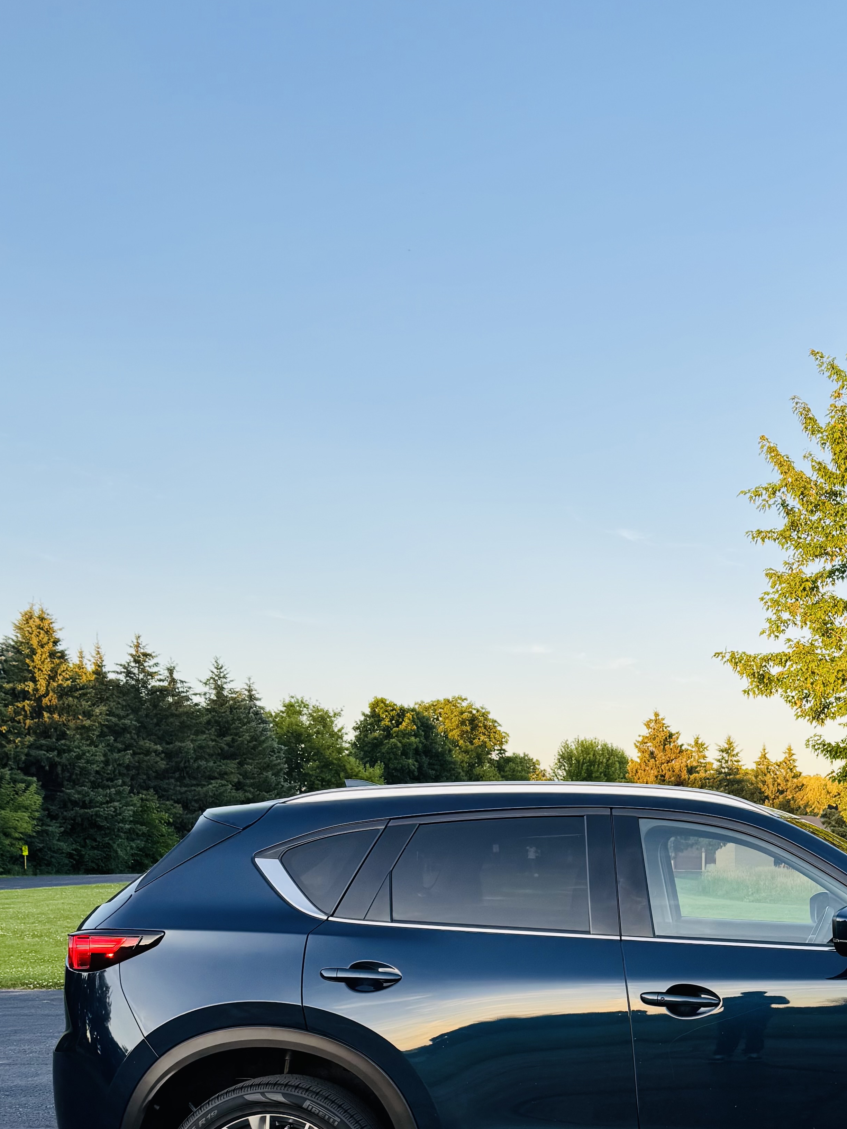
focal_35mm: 42
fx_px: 1370
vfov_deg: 42.3
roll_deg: +1.2
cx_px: 716
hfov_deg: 33.1
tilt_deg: -4.0
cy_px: 939
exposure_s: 1/495
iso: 80
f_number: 1.78
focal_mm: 6.76
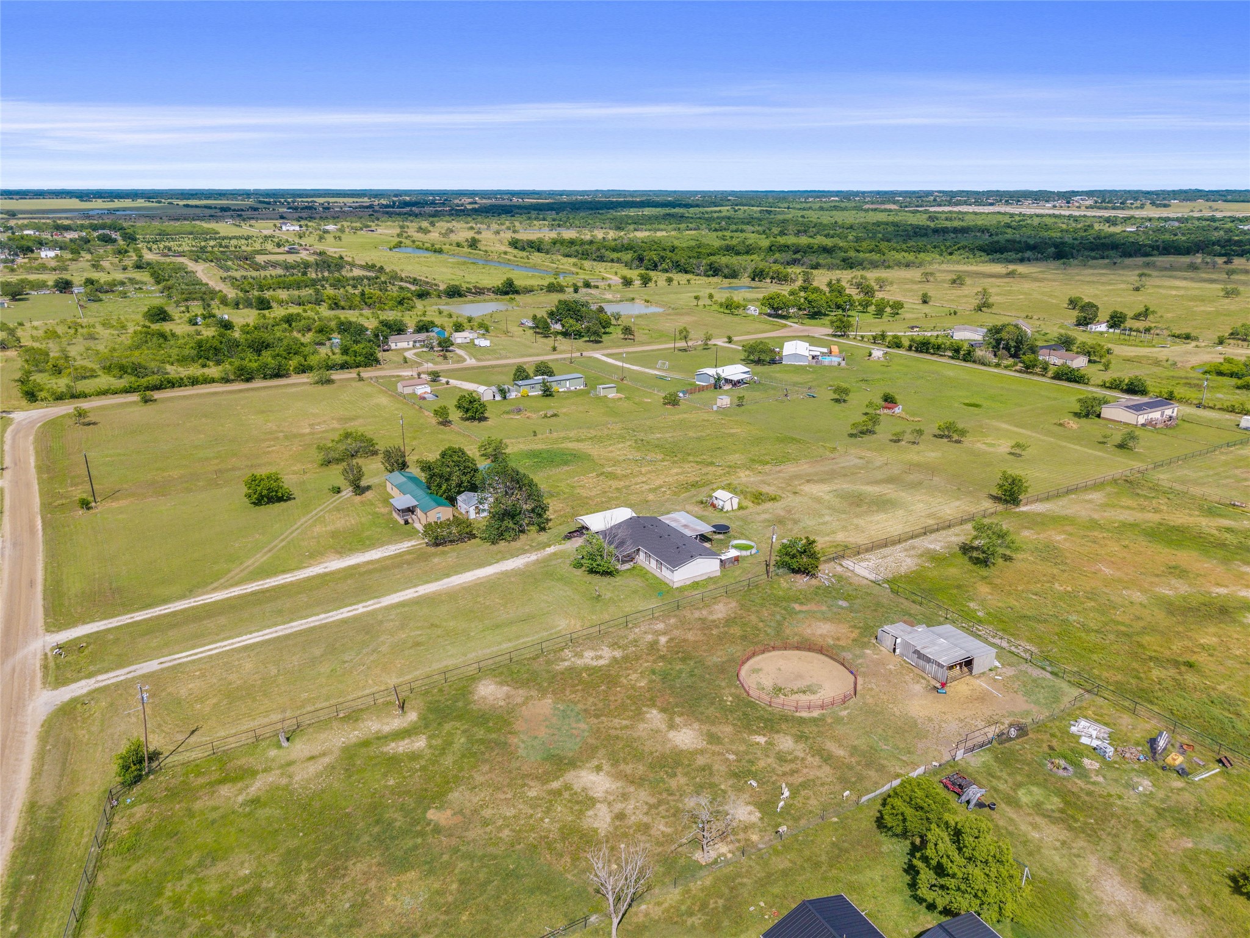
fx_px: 867
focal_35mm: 24
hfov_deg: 71.6
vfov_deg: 56.8
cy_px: 469
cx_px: 625
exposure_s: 1/4000
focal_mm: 8.67
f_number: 1.8
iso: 100
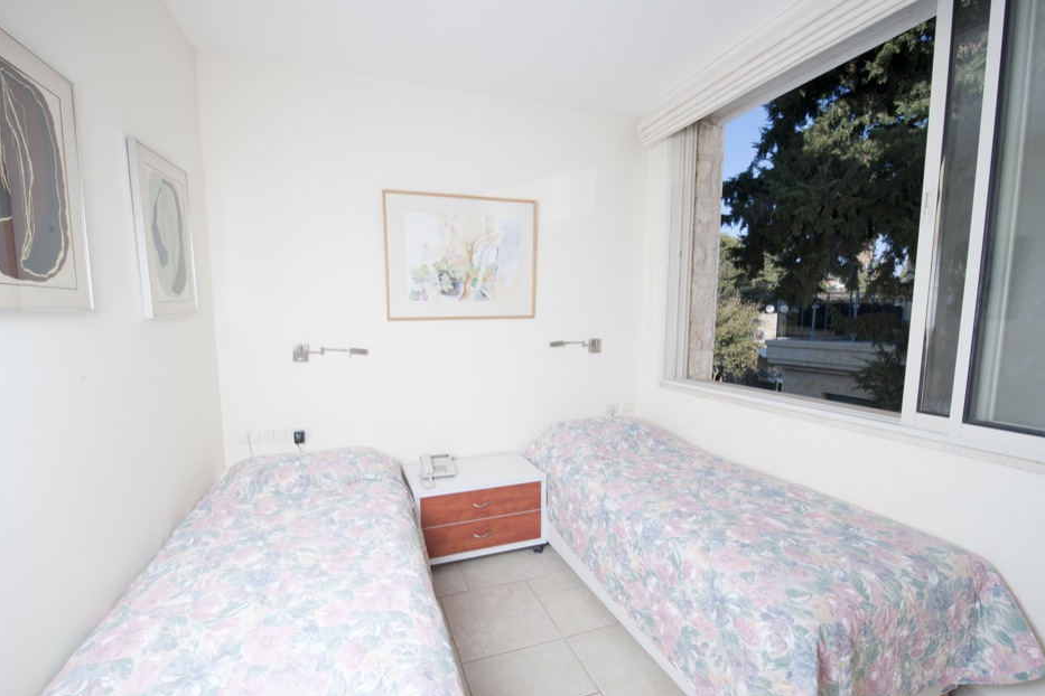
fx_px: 435
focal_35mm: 15
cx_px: 503
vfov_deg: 77.3
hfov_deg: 100.3
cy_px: 363
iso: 200
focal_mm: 14
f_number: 13
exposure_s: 1/160
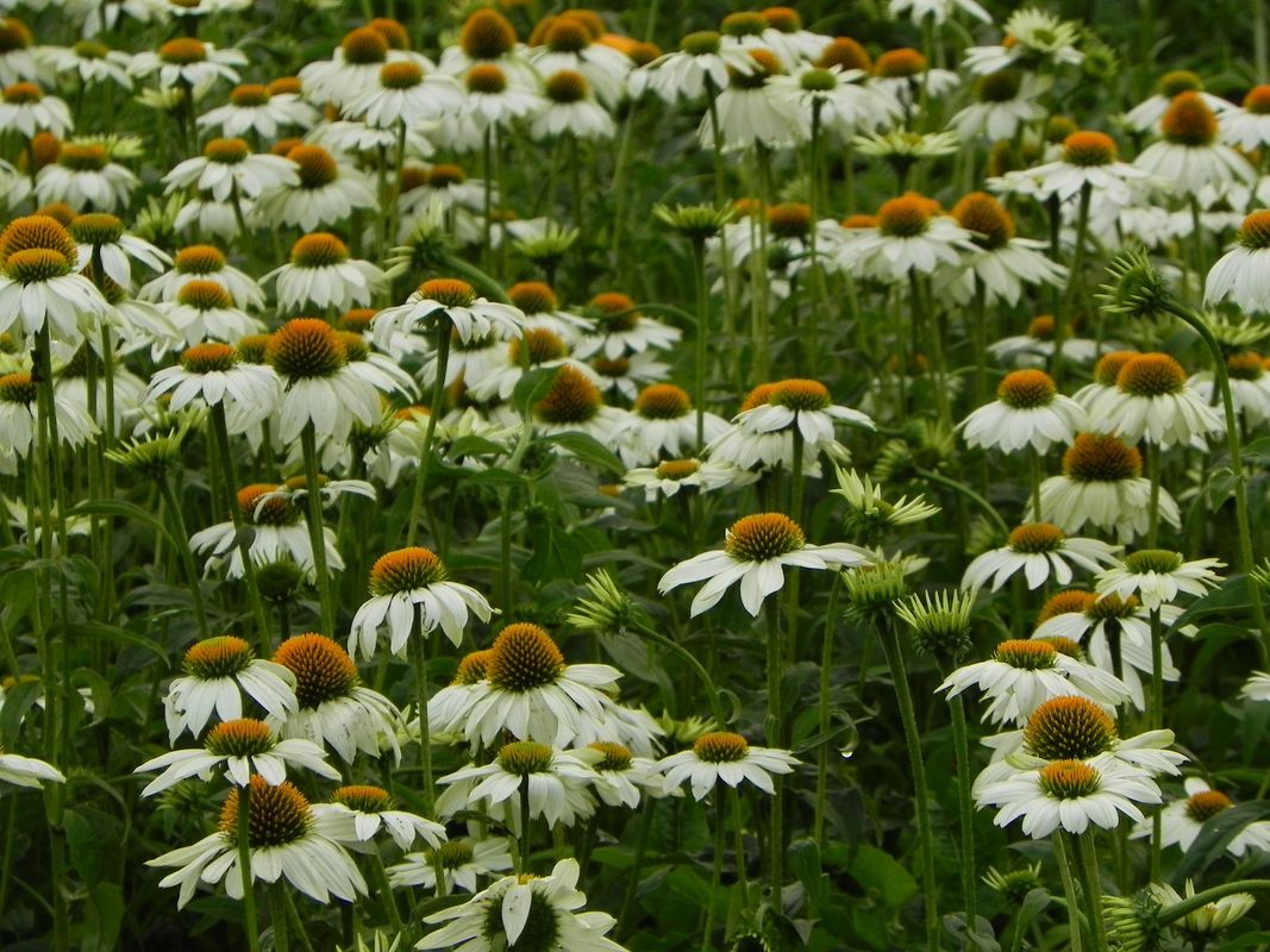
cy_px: 476
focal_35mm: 247
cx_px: 635
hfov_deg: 8.0
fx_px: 9061
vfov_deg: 6.0
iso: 160
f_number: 5
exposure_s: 1/80
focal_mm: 44
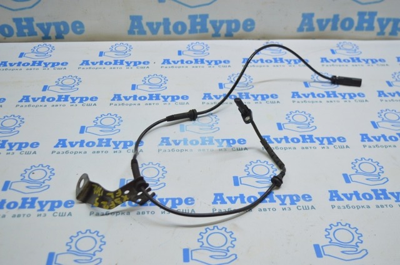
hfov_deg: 43.7
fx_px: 499
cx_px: 200
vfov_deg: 29.8
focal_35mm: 45
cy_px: 132
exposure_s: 1/60
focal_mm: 30
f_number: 4.2
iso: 400
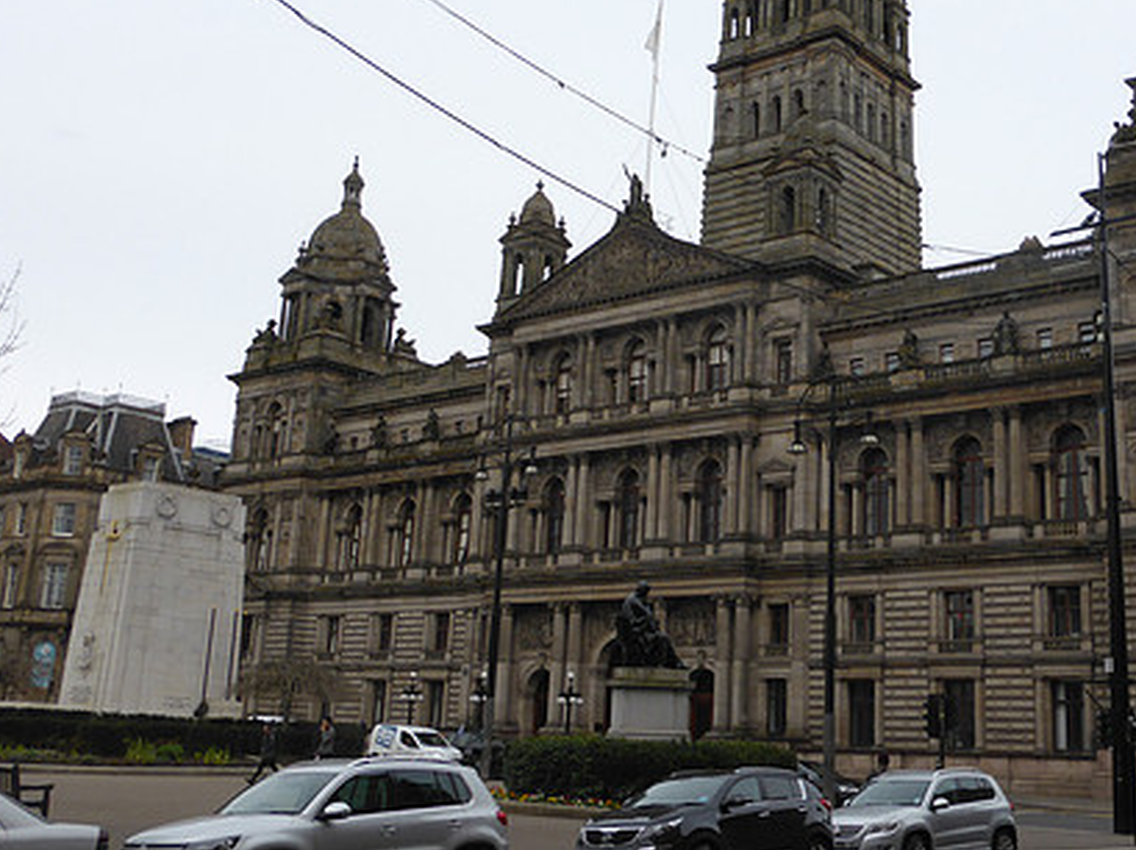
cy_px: 324
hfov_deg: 42.6
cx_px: 719
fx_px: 1443
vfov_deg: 32.7
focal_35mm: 44
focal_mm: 5.4
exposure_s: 1/500
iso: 100
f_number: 3.6
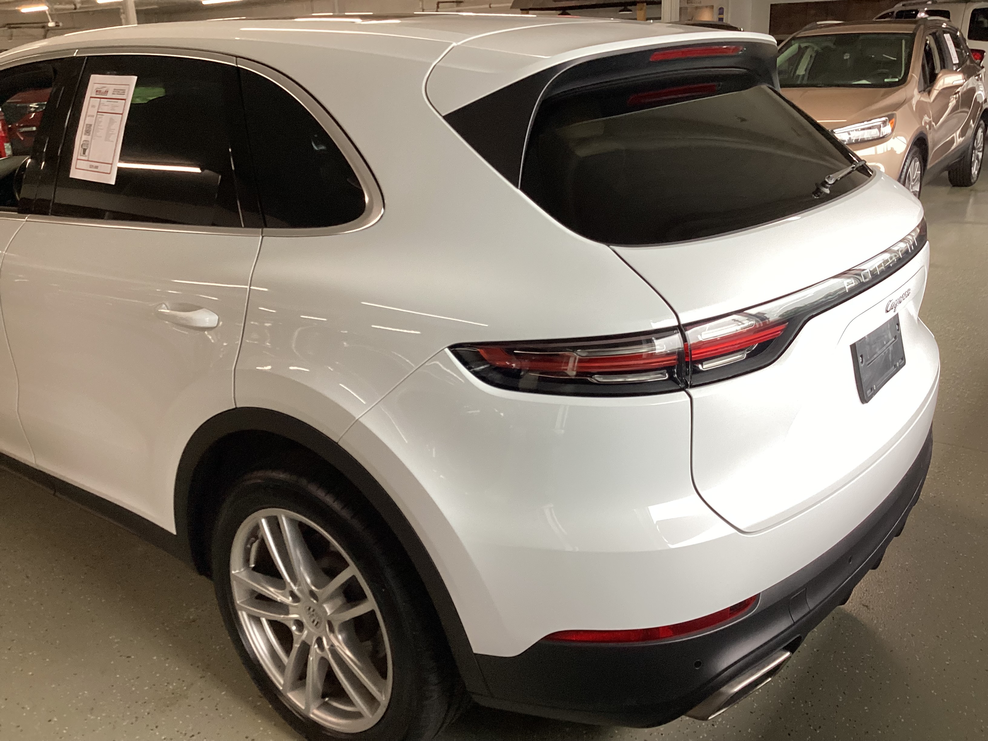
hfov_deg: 58.4
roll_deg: +2.2
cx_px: 494
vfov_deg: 45.4
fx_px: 885
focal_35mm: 31
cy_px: 370
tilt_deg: -21.8
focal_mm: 3.3
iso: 80
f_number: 2.4
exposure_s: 1/120
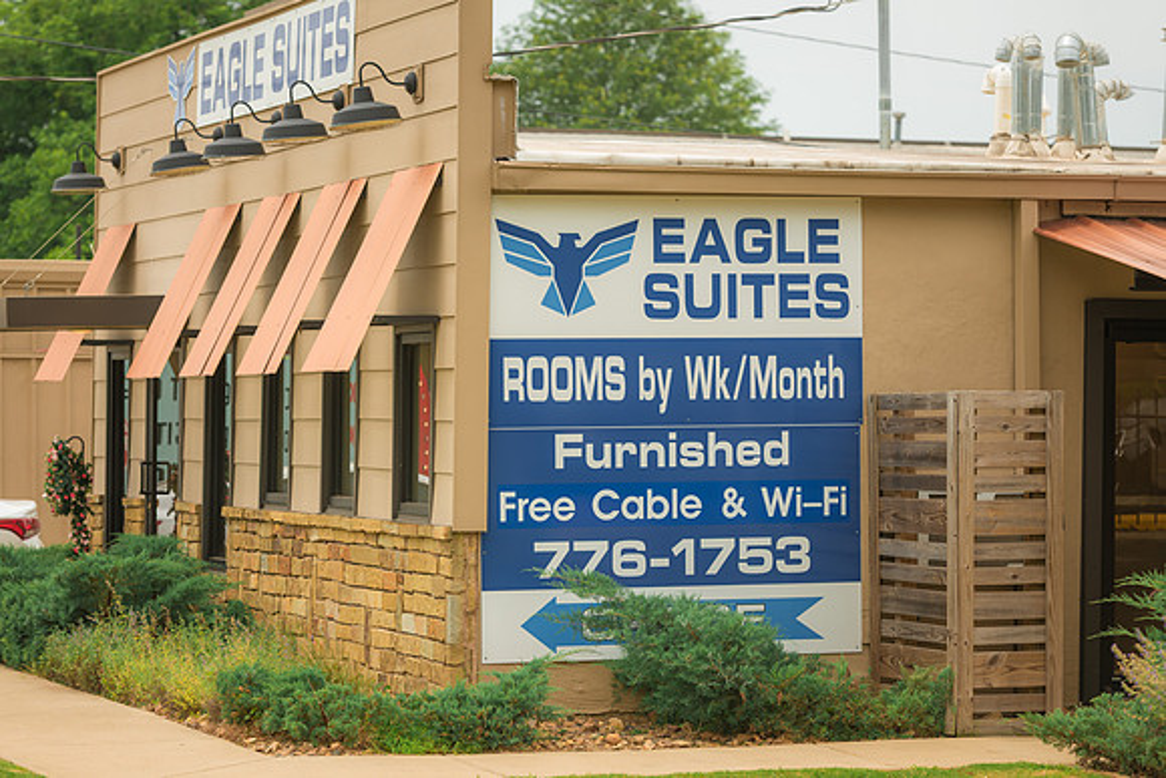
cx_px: 583
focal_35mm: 125
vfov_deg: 11.0
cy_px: 389
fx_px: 4049
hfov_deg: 16.4
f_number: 5.6
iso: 140
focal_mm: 125
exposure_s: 1/640
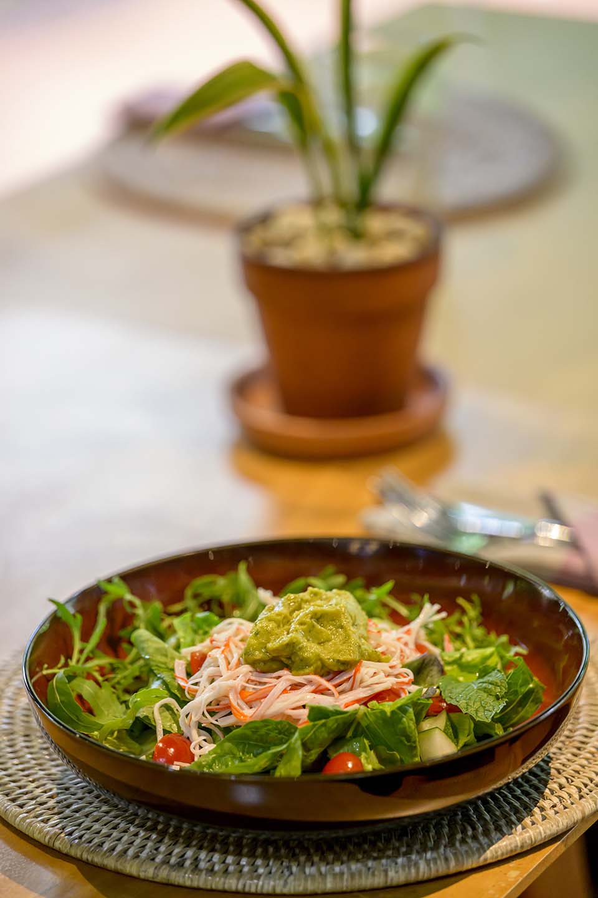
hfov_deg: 9.1
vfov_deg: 13.7
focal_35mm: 150
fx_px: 3737
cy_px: 449
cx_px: 299
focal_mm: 150
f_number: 2.8
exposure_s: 1/320
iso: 5000
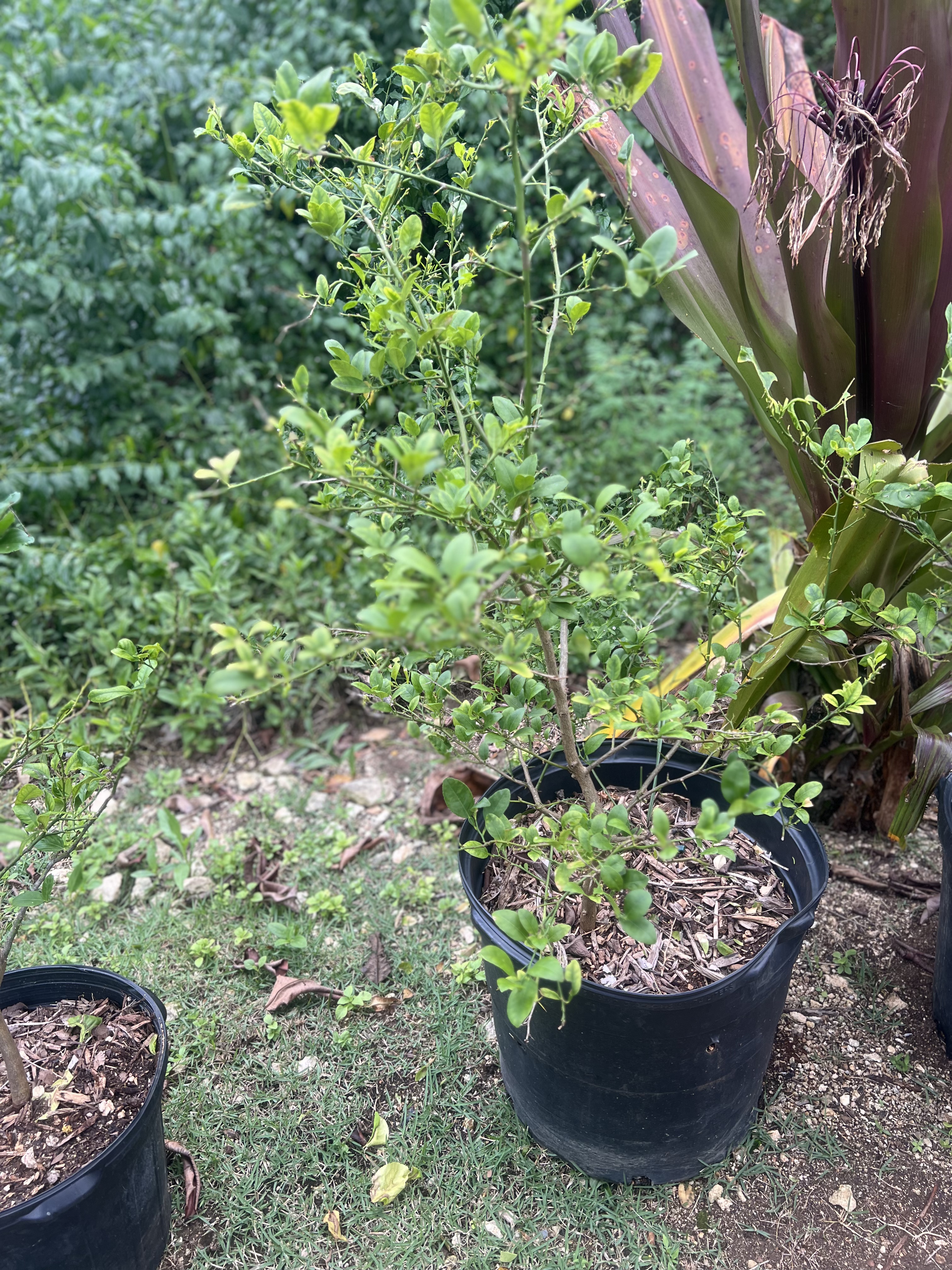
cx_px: 476
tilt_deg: -28.5
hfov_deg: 53.1
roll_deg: +0.3
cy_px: 635
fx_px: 953
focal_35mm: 26
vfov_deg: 67.3
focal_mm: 5.7
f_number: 1.5
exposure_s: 1/219
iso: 40
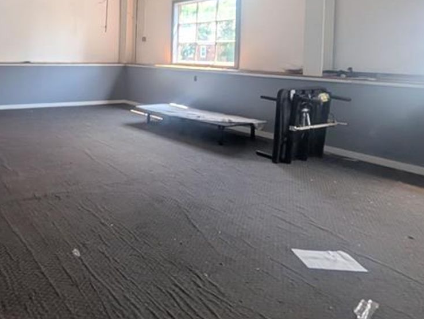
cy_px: 67
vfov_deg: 50.2
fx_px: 319
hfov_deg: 59.5
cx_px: 61
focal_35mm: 26
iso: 67
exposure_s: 1/172
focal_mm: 2.02
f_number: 1.7
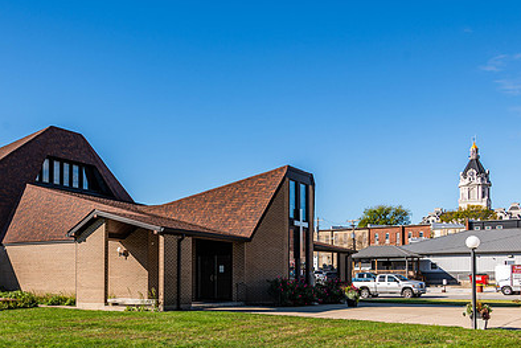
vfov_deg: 31.4
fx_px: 608
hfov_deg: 45.9
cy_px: 253
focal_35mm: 42
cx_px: 192
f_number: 8
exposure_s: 1/200
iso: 64
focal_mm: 28
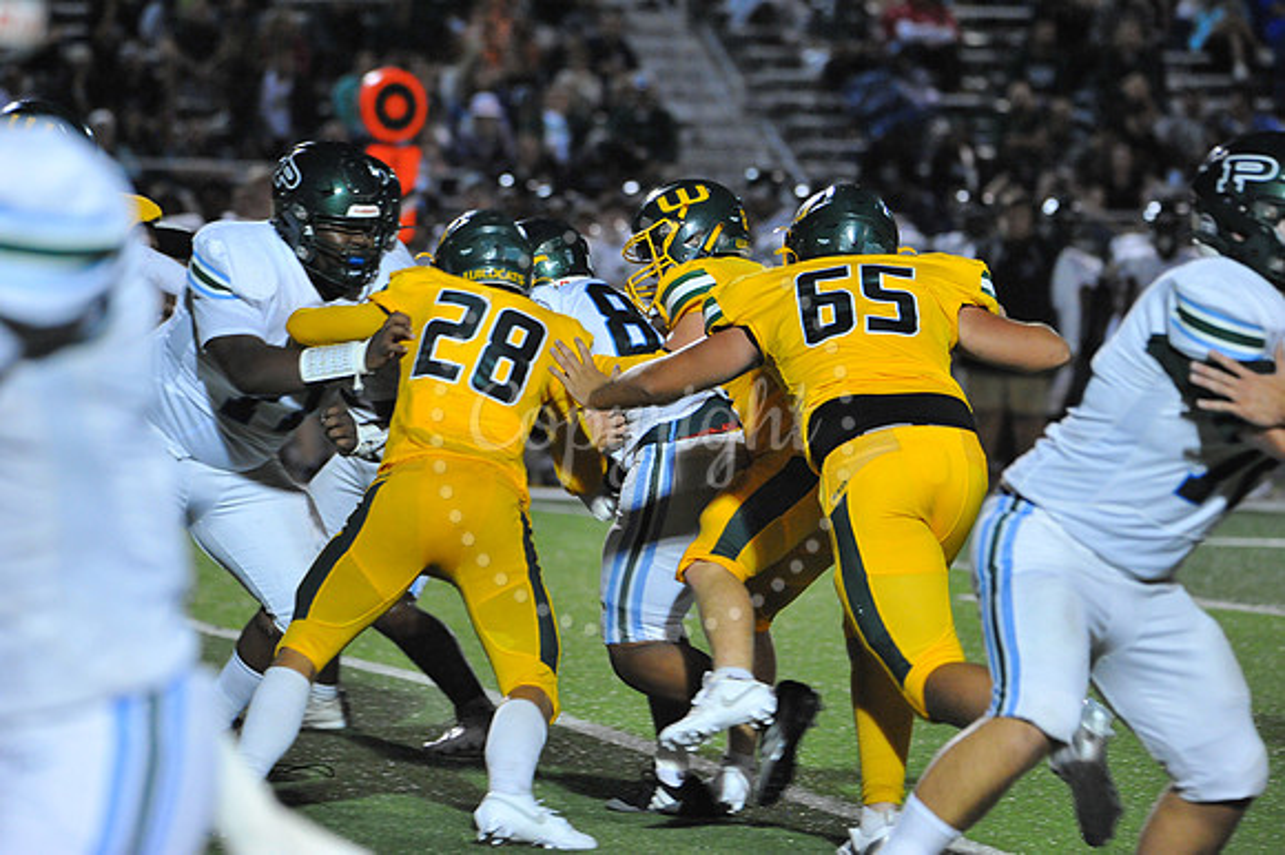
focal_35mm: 260
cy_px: 428
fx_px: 9275
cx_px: 642
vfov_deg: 5.3
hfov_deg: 7.9
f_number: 5.6
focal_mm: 260
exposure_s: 1/200
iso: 6400
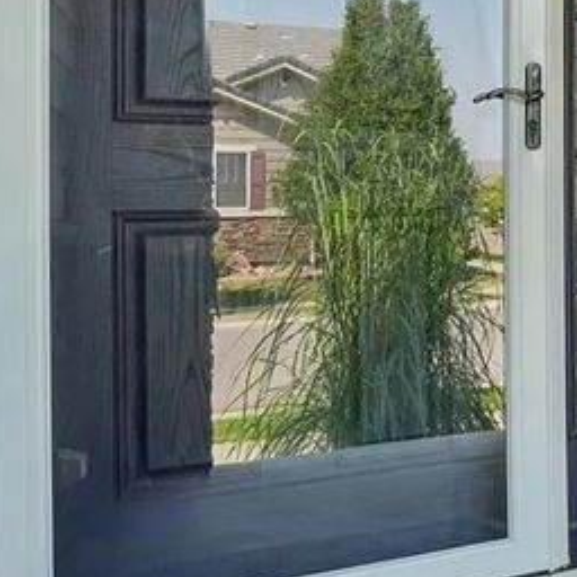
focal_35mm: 51
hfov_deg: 21.7
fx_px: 962
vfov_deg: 33.2
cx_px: 1032
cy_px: 219
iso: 400
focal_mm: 10
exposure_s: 1/80
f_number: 8
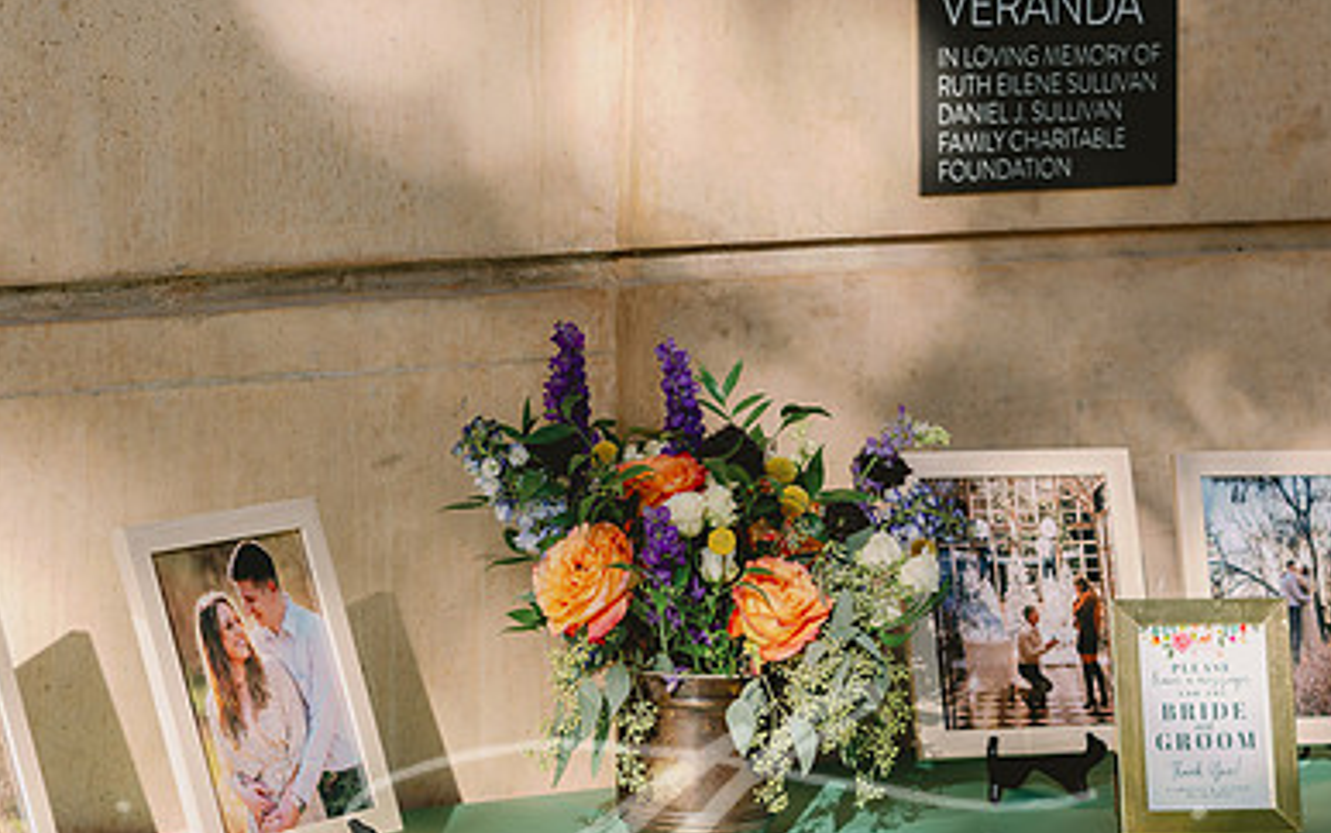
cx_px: 684
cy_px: 487
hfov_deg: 19.5
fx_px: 3882
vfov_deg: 12.2
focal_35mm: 107
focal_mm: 70
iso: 200
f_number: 4
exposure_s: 1/400
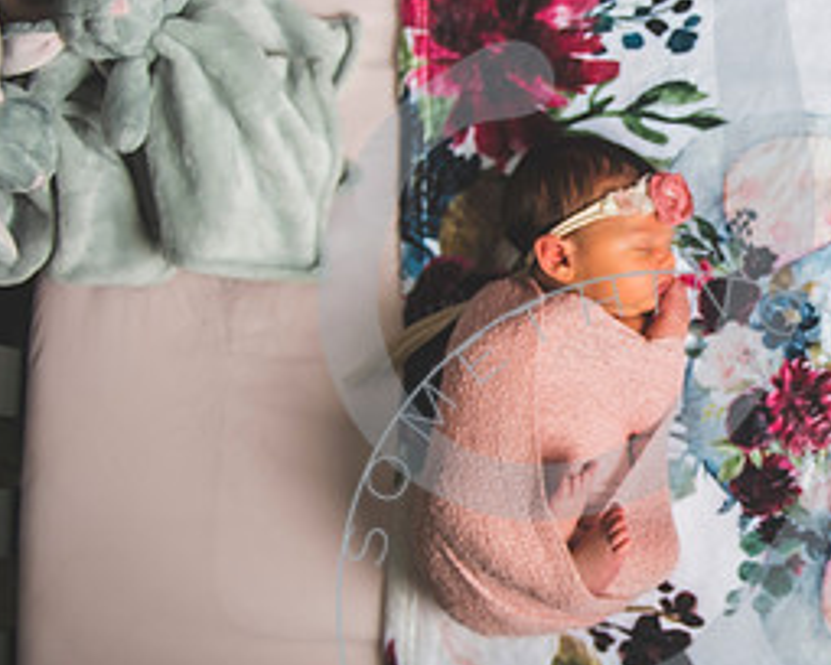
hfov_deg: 30.9
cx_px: 847
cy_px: 323
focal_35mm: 56
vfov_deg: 27.1
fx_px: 1377
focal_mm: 24
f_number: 2.8
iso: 100
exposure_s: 1/125
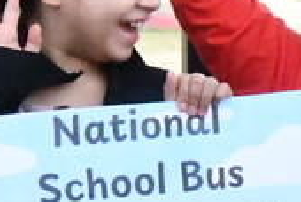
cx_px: 457
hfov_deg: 3.0
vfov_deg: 2.1
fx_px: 5637
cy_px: 238
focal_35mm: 673
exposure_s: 1/2000
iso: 16000
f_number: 22
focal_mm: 75
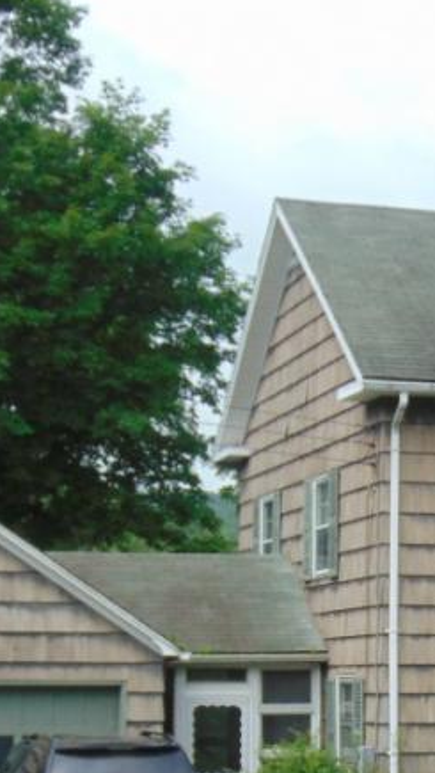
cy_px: 636
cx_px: 334
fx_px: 2049
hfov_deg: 12.1
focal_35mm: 100
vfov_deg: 21.1
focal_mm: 6.9
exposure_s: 1/640
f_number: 3.3
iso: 80
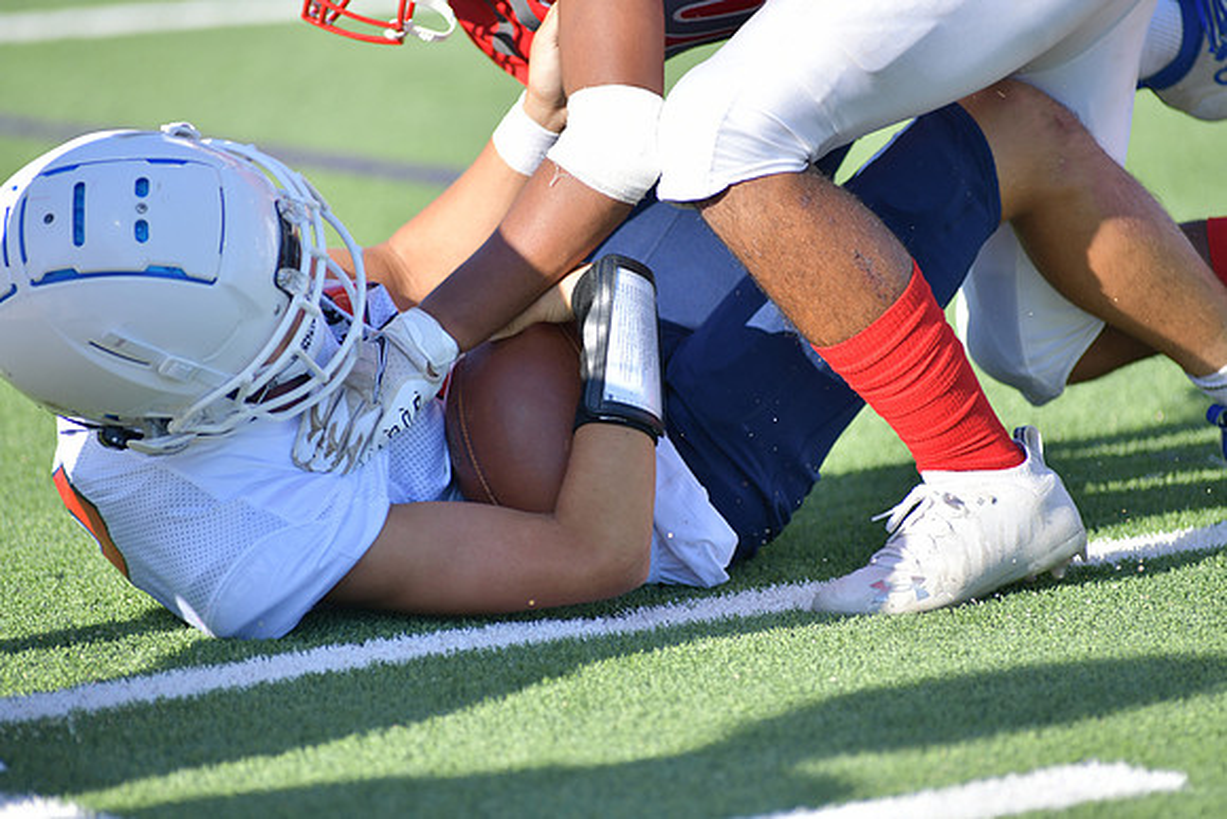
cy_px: 410
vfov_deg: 4.6
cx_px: 614
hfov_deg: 6.9
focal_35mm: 300
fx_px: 10227
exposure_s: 1/2000
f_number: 3.5
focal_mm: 300
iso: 280
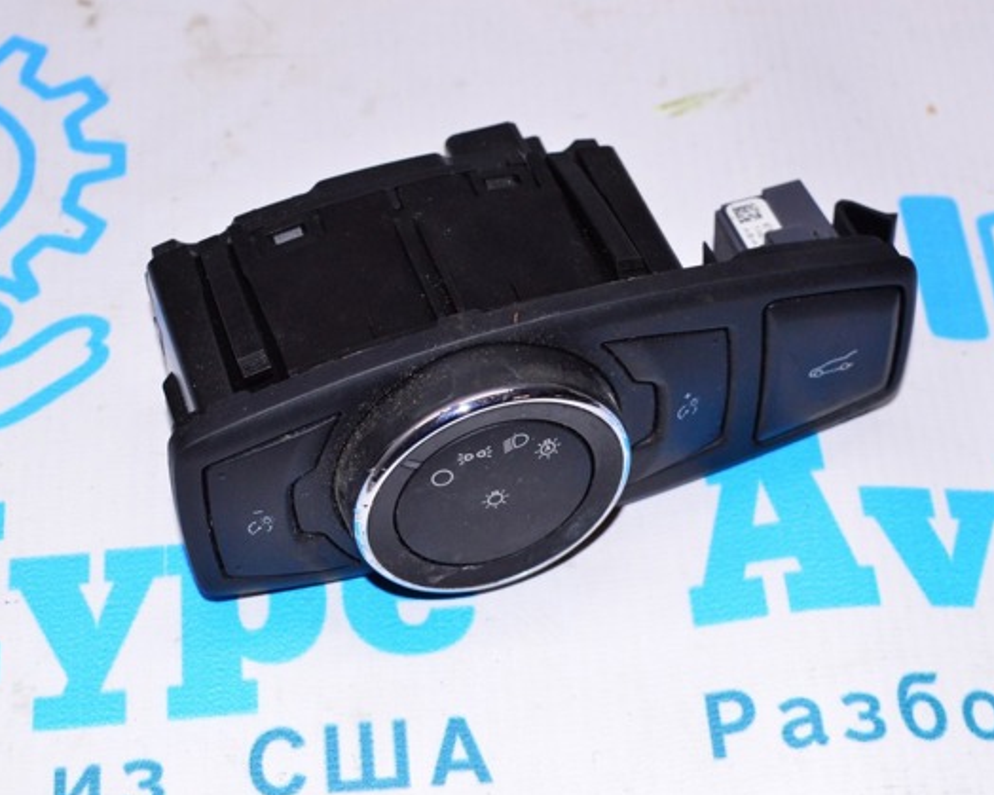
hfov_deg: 24.1
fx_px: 2324
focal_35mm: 79
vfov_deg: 19.4
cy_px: 401
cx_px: 592
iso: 1600
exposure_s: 1/200
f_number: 8
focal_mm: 46
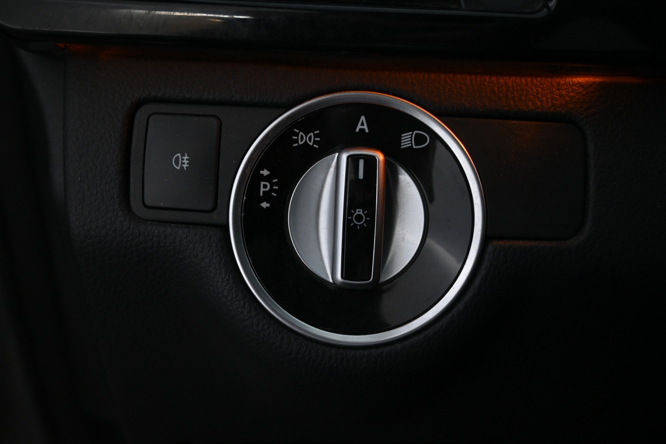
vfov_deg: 34.2
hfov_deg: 49.6
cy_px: 222
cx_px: 333
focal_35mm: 39
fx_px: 721
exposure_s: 1/40
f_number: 4.5
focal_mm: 26
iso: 1250
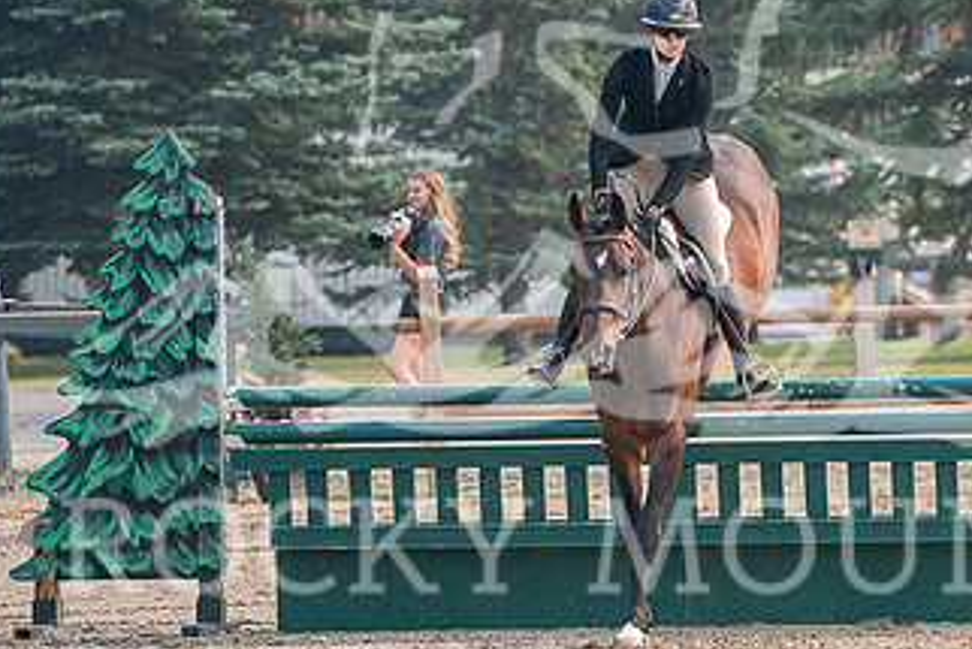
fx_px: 14451
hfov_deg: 3.9
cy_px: 273
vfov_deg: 2.6
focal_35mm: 535
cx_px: 740
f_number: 5.6
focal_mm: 297
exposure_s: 1/640
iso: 500
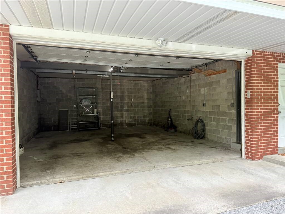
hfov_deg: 71.6
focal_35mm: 24
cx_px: 142
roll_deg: +0.1
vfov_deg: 56.8
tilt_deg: -0.2
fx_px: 198
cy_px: 107
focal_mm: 6.76
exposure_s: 1/374
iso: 80
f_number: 1.78
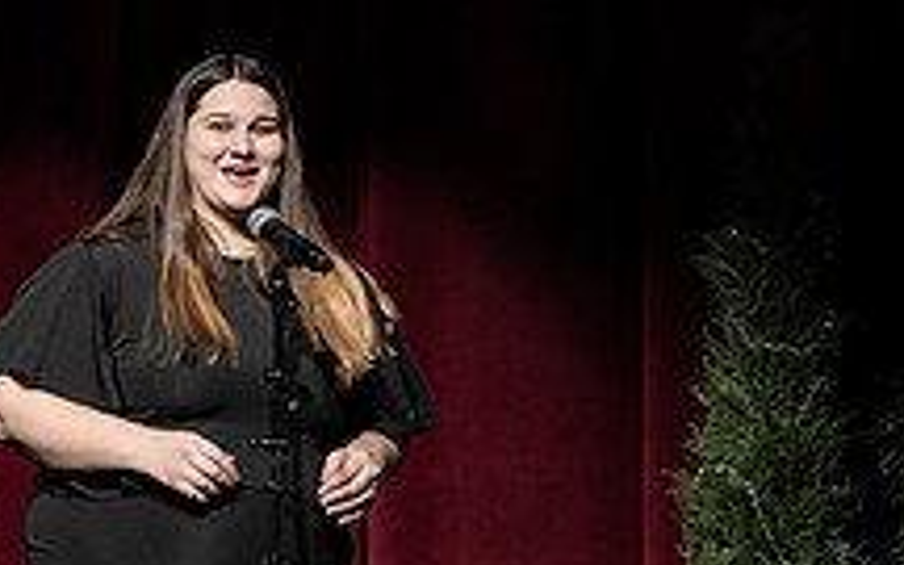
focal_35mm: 598
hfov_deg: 3.5
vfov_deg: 2.2
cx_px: 15
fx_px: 14733
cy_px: 471
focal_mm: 180
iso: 800
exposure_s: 1/400
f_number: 3.5
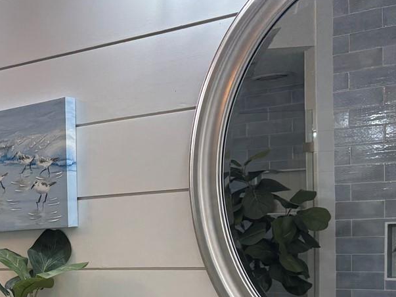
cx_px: -55
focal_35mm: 69
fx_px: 789
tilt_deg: -6.6
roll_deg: +2.0
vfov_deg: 20.3
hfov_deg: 25.8
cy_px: 329
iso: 64
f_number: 1.6
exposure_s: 1/120
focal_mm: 5.96
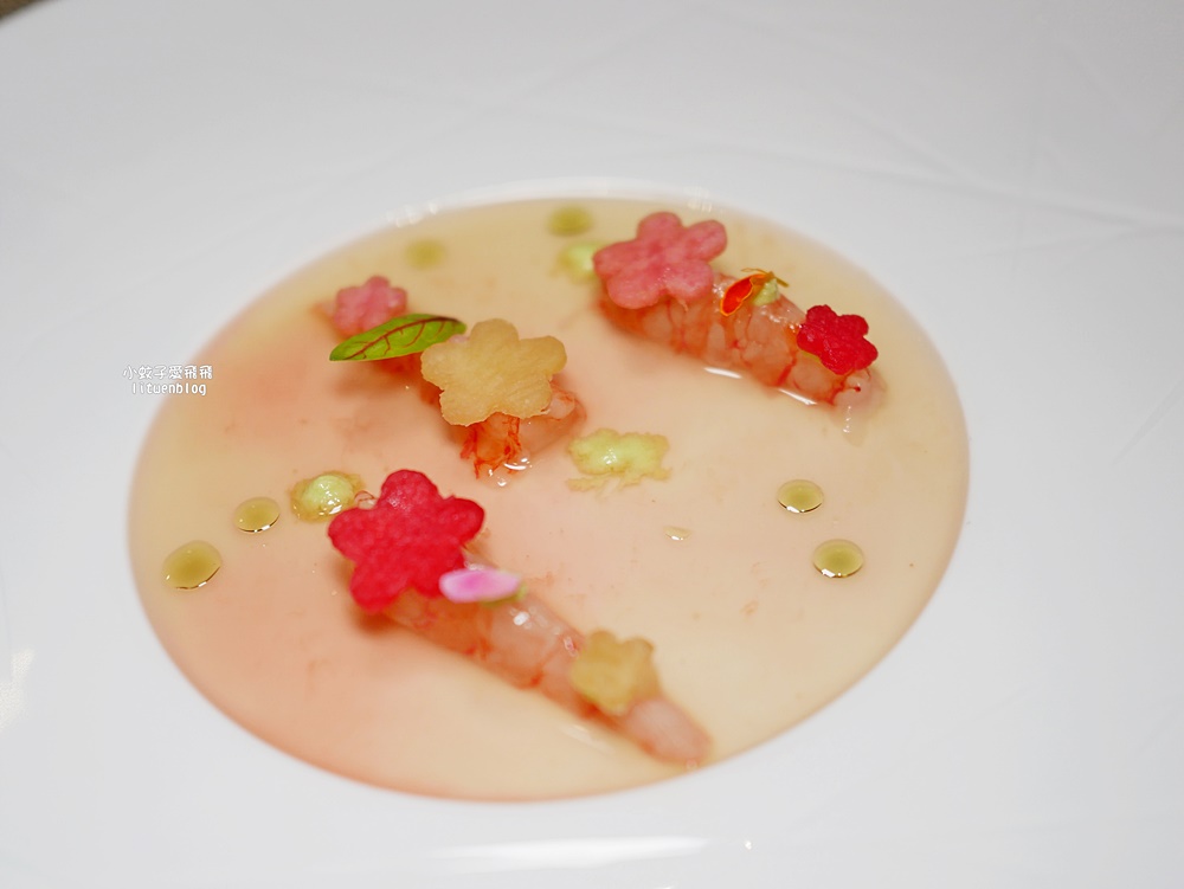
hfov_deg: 38.2
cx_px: 592
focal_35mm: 50
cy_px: 444
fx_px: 1711
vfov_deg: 29.1
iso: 200
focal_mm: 25
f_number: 1.8
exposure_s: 1/200
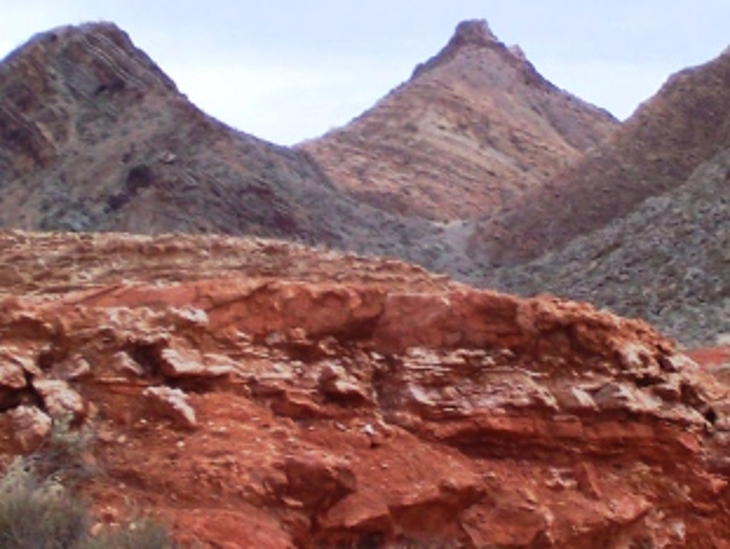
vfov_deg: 11.3
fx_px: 2766
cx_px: 423
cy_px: 221
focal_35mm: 131
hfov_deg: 15.0
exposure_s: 1/350
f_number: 4.6
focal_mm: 16.8
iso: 80
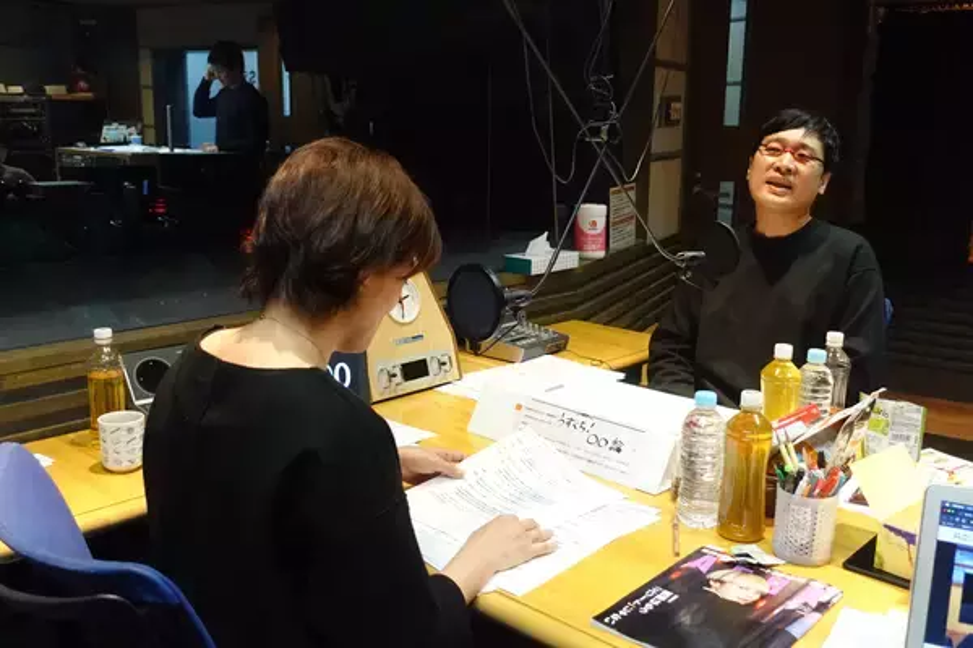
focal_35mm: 35
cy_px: 324
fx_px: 946
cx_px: 486
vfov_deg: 37.9
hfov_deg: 54.4
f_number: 2.8
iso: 2500
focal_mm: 12.99
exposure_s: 1/250
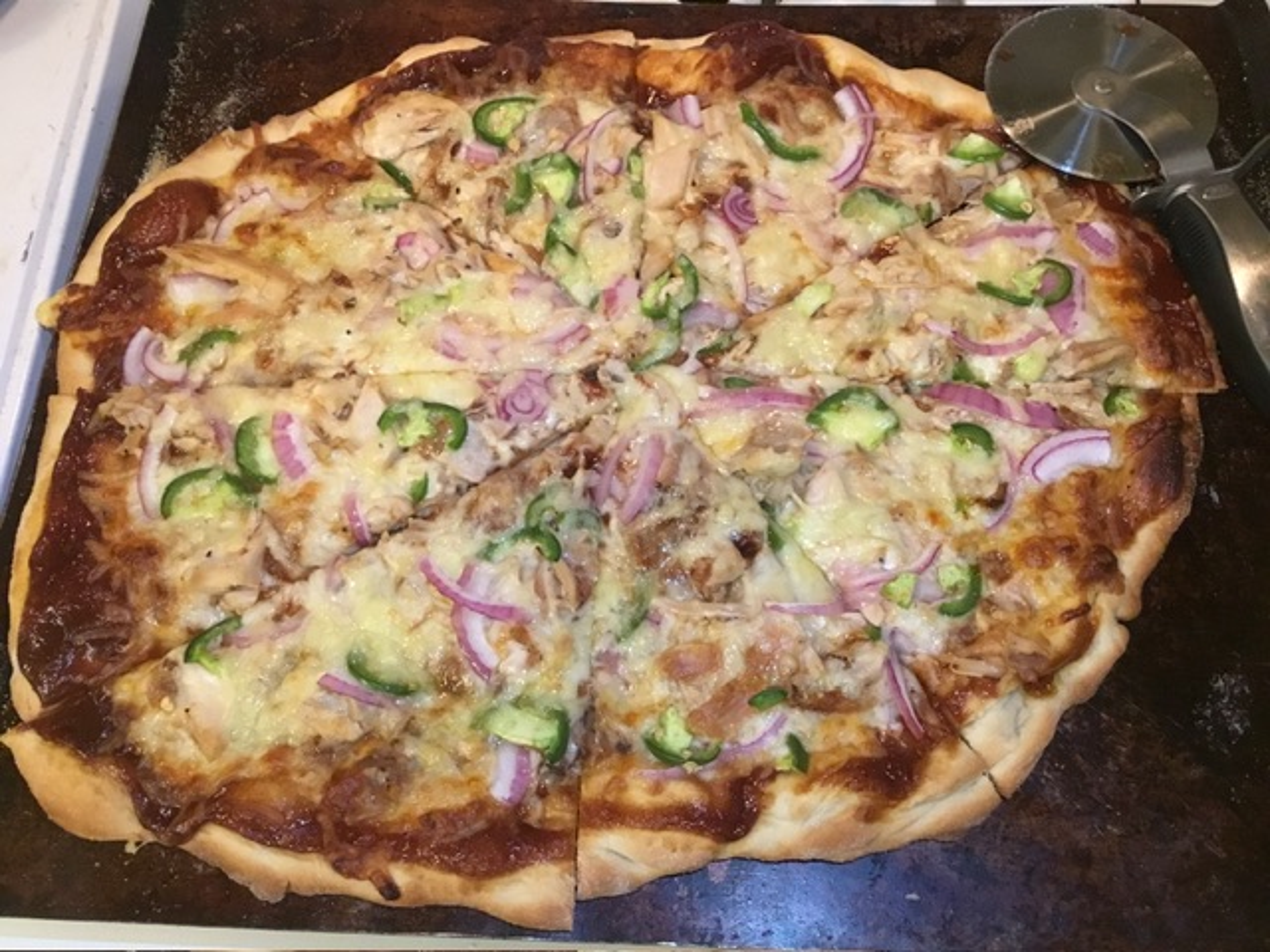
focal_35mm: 31
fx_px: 1137
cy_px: 476
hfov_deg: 58.4
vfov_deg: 45.4
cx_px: 635
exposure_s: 1/30
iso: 200
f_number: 2.4
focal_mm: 3.3
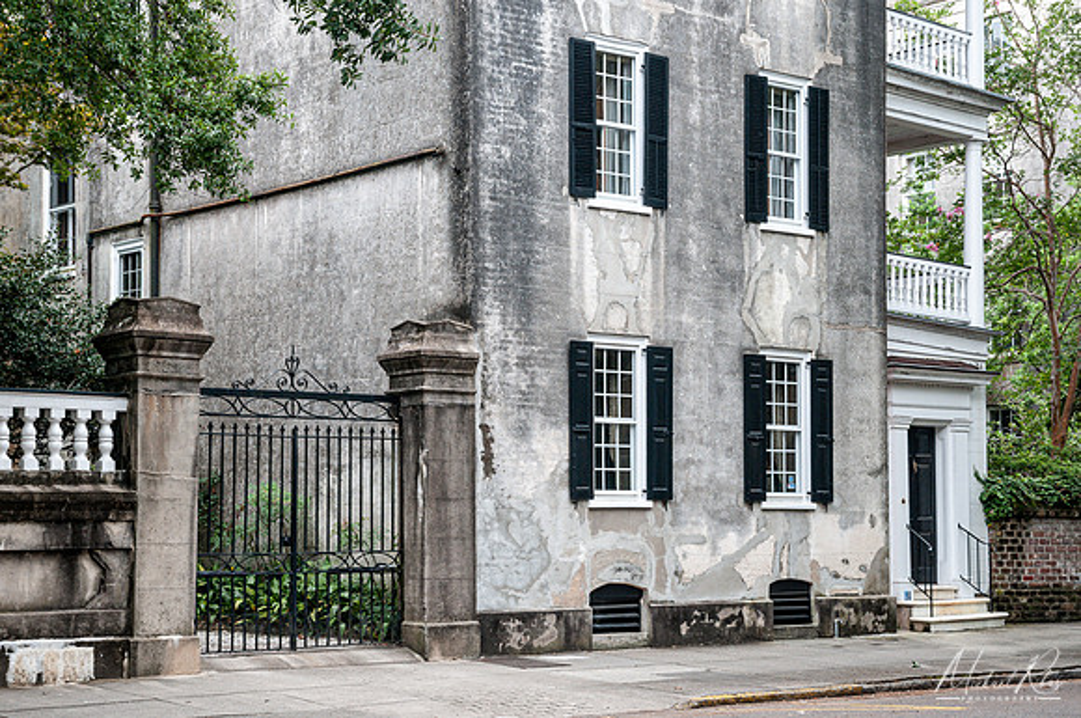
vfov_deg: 21.3
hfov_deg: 31.7
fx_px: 1906
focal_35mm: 64
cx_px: 540
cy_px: 380
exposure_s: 1/60
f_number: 8
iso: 200
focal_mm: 40
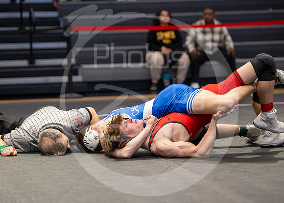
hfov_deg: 14.8
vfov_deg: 10.6
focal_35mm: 136
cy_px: 125
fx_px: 1095
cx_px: 138
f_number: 2.8
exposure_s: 1/1000
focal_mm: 105
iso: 3200
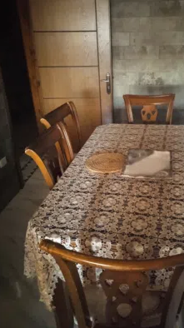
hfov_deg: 37.3
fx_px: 269
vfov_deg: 62.7
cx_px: 121
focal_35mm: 31
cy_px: 166
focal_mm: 3.43
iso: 2498
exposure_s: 1/14.3
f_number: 2.2
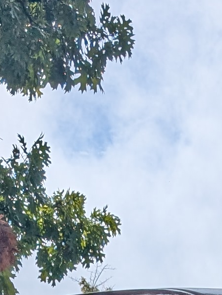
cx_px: 303
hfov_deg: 9.0
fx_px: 1391
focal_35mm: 163
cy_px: 834
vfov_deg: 9.8
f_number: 1.68
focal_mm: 6.9
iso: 20
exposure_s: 1/2604
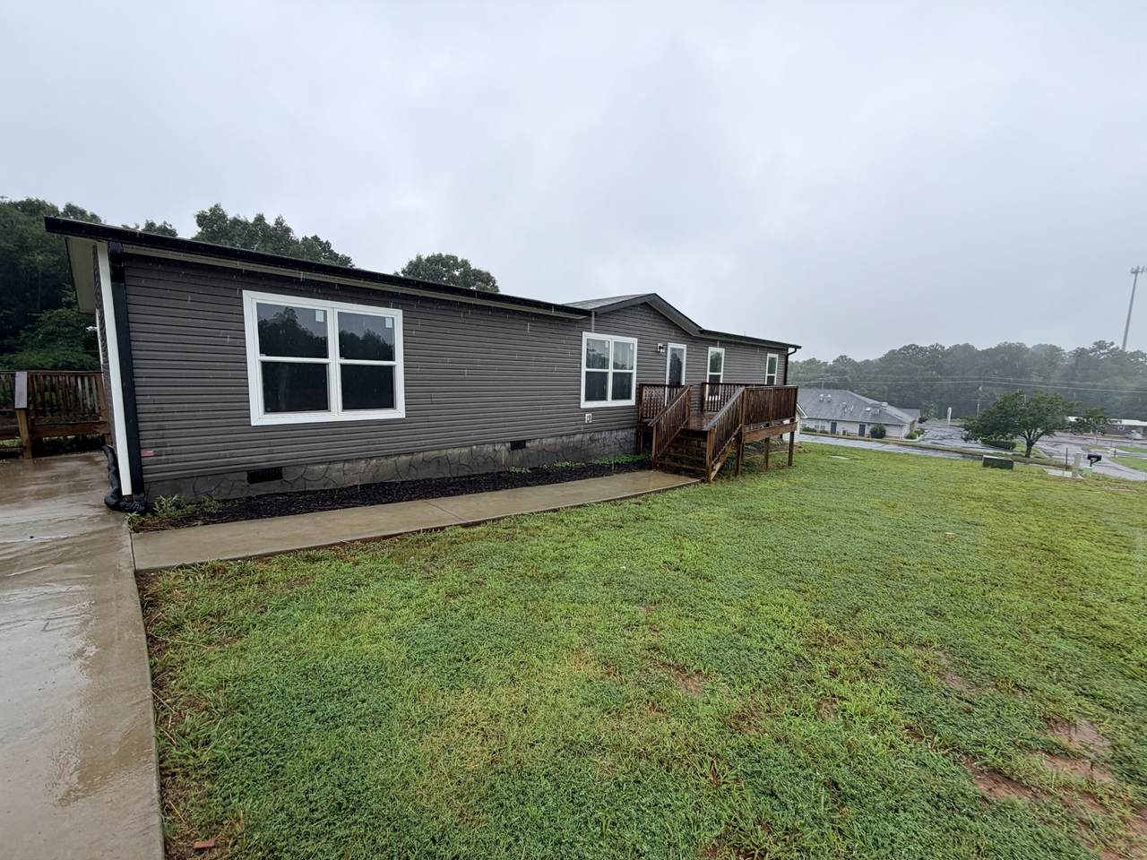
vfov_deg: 85.7
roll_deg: -1.0
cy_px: 430
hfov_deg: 102.1
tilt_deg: -6.8
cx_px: 574
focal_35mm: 14
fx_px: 464
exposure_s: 1/631
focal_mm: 2.22
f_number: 2.2
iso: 40
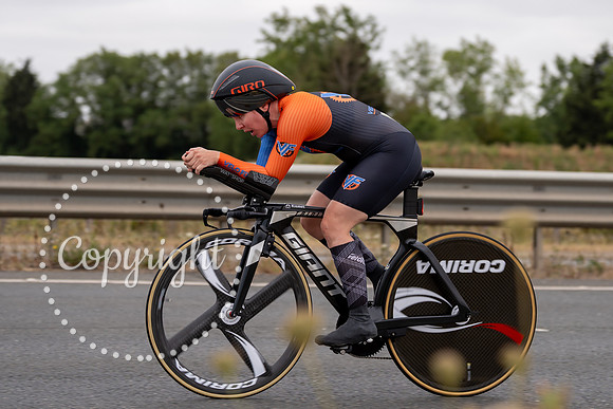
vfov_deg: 12.6
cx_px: 337
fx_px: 1852
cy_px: 164
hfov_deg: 18.8
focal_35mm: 109
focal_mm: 78
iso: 100
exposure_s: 1/800
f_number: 2.8
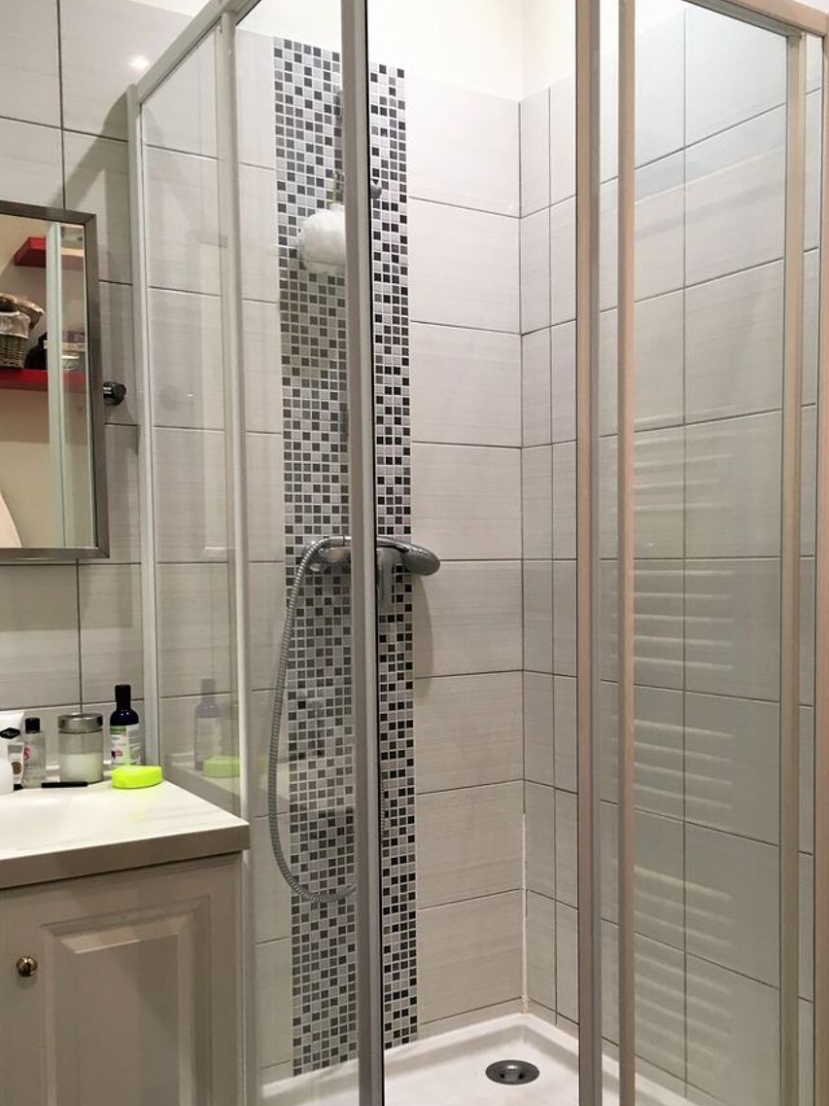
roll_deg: +1.7
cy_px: 627
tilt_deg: -2.7
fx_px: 1085
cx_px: 475
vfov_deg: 53.8
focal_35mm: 34
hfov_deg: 41.7
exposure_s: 1/33
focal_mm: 4.15
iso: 80
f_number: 2.2
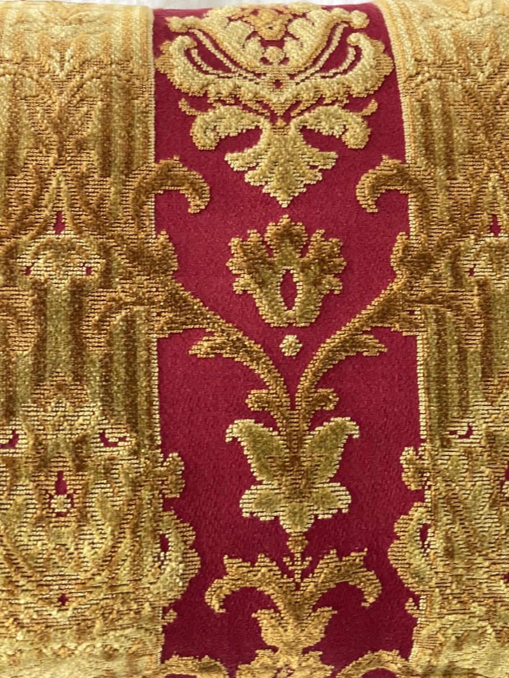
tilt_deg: -72.0
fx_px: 1255
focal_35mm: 64
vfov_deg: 30.3
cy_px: 339
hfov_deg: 22.9
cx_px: 254
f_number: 2.2
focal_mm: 7.5
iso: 500
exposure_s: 1/60
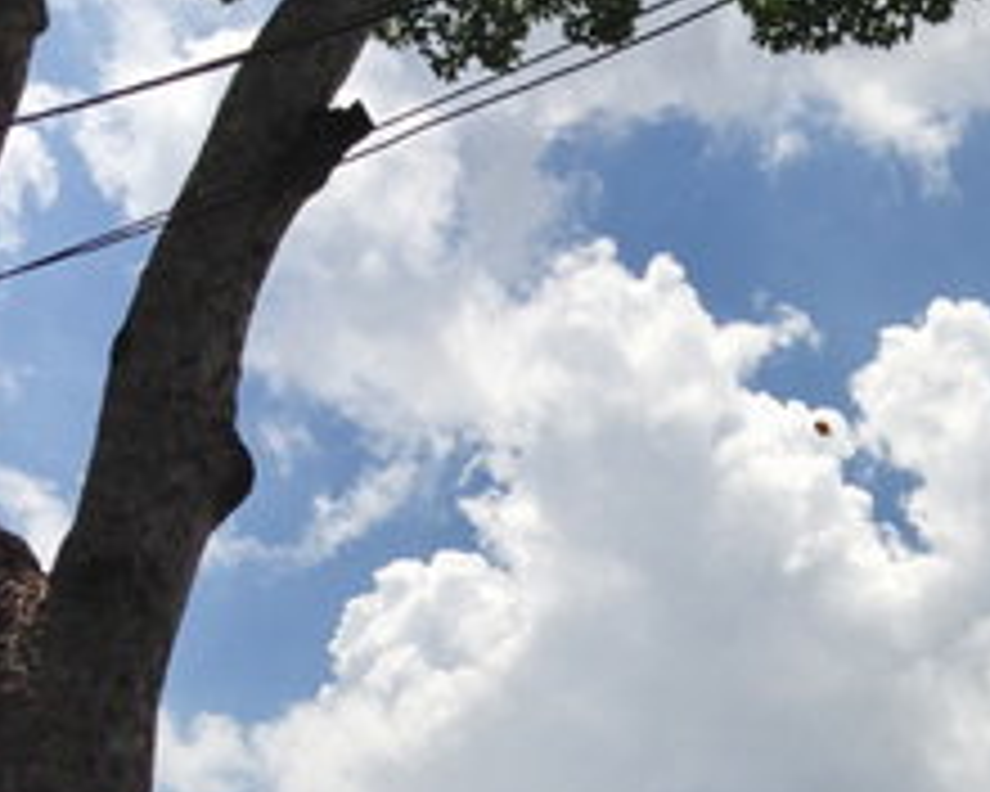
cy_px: 902
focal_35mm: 78
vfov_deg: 18.8
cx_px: 855
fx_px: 2285
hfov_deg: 23.9
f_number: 2.4
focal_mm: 4.13
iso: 50
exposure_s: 1/3623
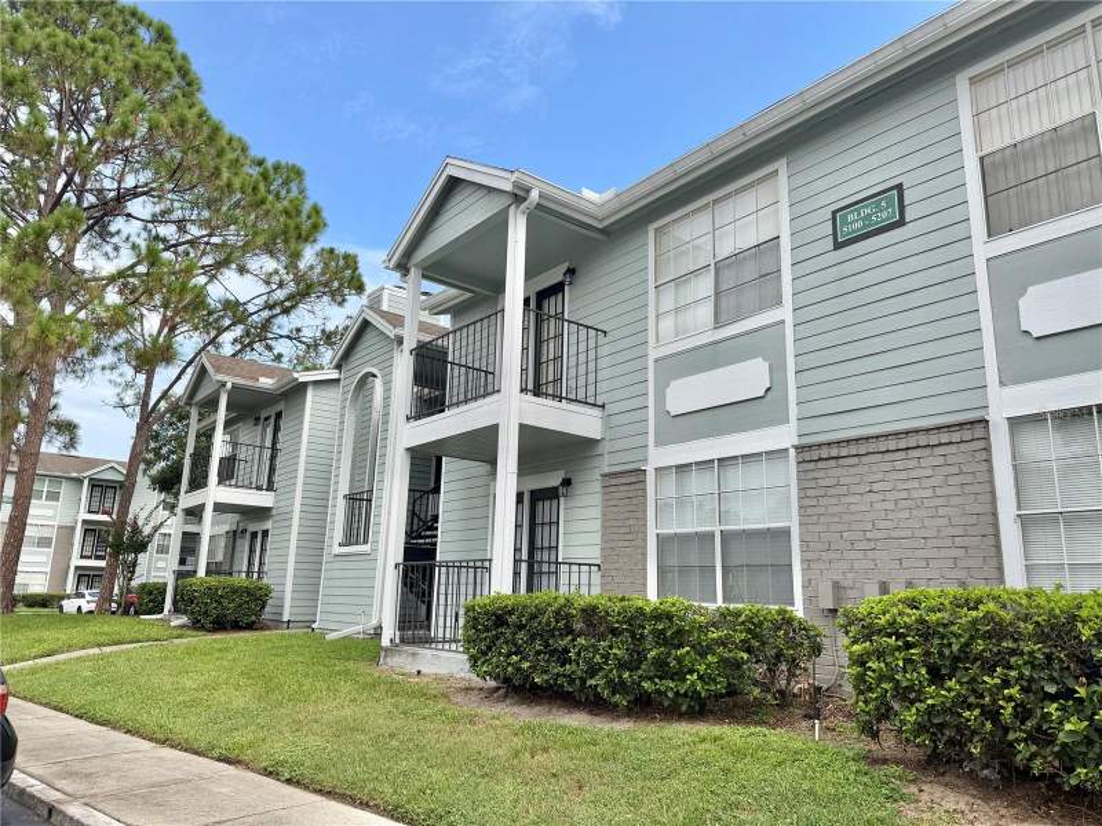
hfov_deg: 71.6
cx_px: 551
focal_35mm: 24
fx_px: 764
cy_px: 413
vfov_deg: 56.8
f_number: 1.78
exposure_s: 1/2703
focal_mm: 6.76
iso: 80
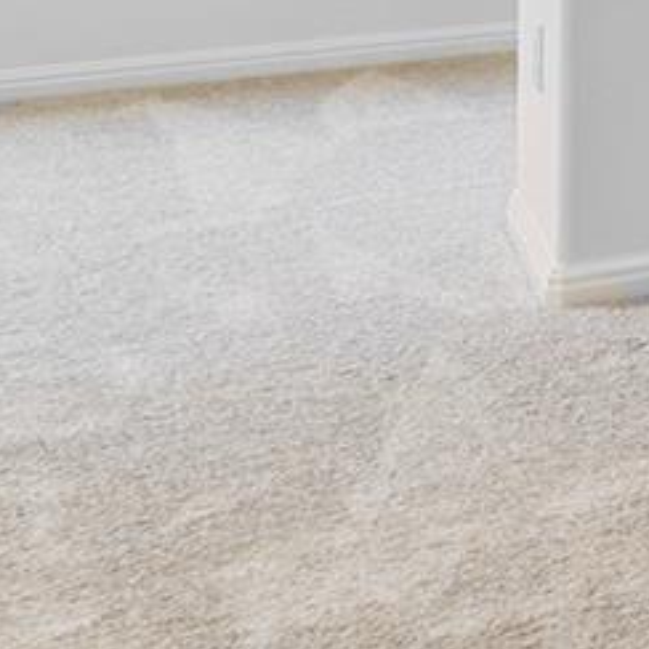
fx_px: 2121
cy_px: -380
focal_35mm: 100
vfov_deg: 15.7
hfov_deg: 9.2
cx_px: 2357
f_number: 9
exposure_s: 1/20
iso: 320
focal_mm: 14
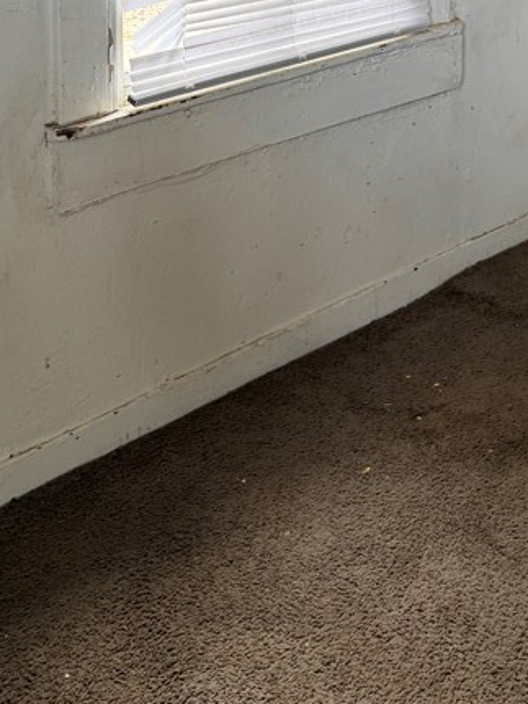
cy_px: -90
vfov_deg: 30.0
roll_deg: -0.2
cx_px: 378
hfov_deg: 25.4
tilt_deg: -7.0
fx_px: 1160
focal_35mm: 57
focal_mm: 6.76
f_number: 1.78
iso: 50
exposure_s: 1/128
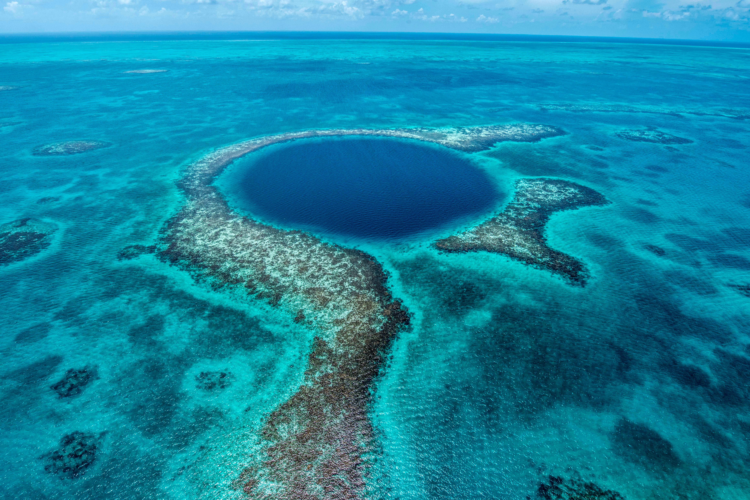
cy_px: 250
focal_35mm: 14
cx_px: 375
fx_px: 292
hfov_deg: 104.2
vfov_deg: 81.2
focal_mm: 14
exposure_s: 1/800
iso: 1600
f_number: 14
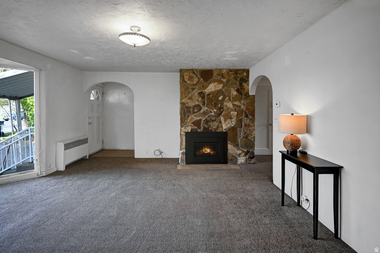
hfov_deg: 93.3
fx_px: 179
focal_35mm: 17
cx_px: 190
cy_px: 126
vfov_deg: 70.4
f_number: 4
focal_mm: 17
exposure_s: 1/100
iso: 320
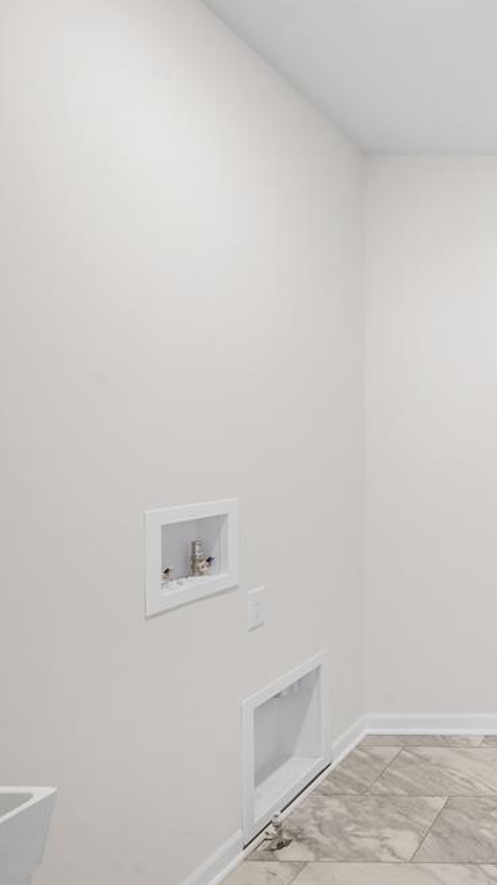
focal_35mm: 23
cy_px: 434
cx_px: 670
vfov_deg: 78.7
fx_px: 539
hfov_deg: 33.4
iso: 64
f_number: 9
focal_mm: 14
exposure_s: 2
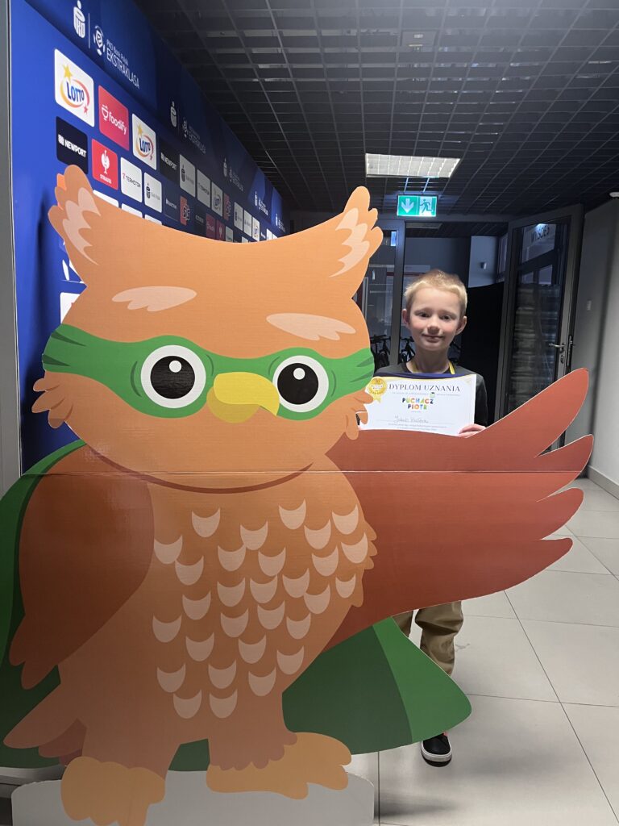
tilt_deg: -8.5
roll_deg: -1.2
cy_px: 413
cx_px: 310
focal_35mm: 26
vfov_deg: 67.3
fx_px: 620
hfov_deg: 53.1
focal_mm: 5.1
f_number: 1.6
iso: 160
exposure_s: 1/50
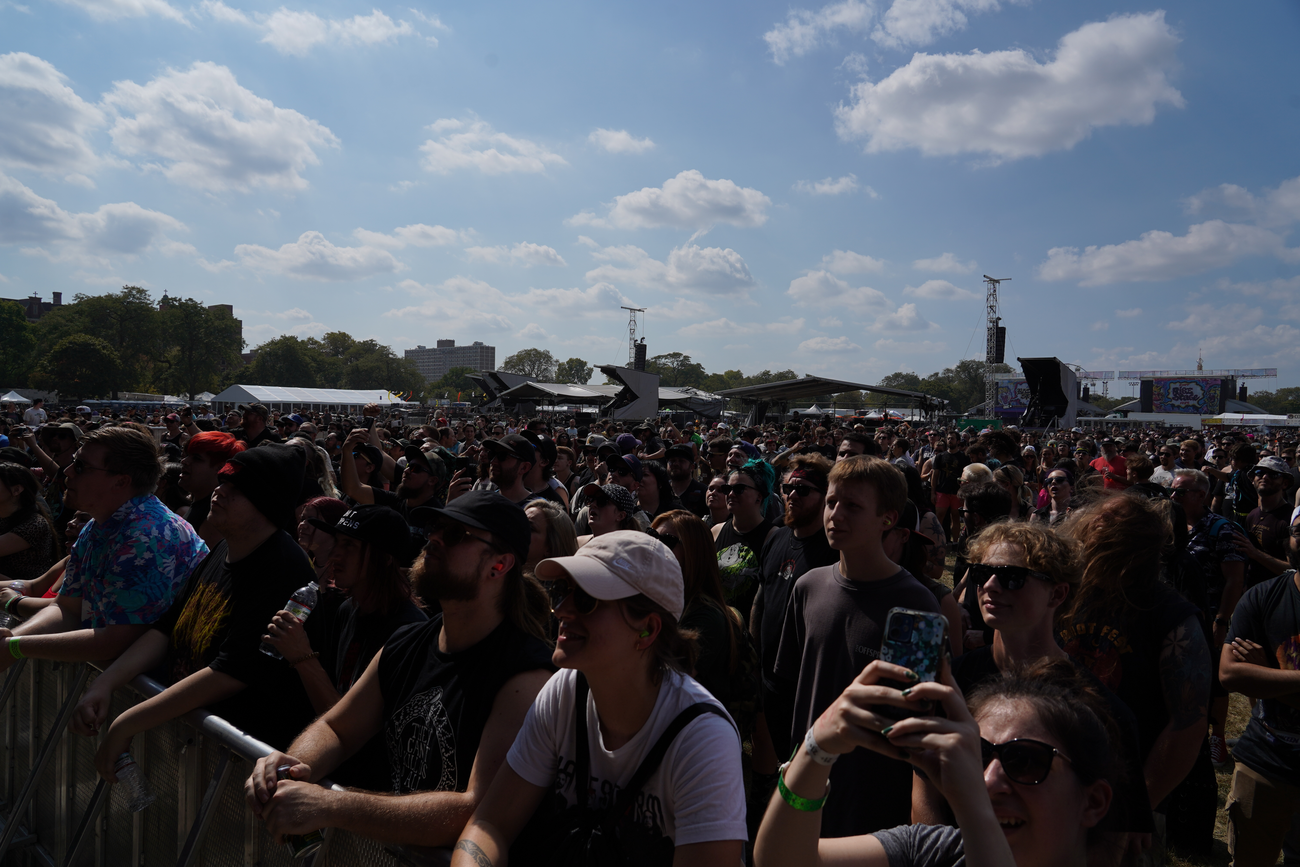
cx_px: 650
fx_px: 867
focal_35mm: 24
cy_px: 434
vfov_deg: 53.1
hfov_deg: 73.7
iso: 100
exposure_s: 1/1000
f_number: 8
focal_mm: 24
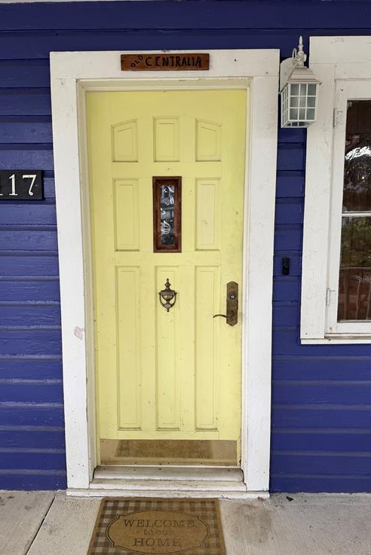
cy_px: 279
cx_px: 173
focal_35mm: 26
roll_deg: +0.0
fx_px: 402
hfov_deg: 49.6
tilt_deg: -5.9
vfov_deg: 69.4
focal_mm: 6.76
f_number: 1.78
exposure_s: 1/111
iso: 200
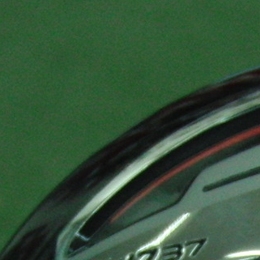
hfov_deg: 10.5
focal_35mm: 163
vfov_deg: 10.3
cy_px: 416
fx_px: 1385
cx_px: 346
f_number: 3.6
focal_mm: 6.42
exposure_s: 1/80
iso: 320
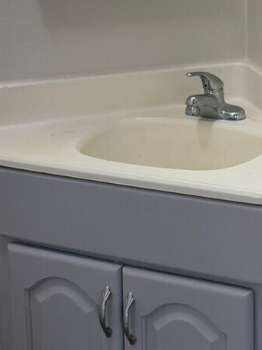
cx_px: 300
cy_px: 30
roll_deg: -0.9
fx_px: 767
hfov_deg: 18.5
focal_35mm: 76
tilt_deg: -10.6
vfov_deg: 24.9
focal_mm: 6.76
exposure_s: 1/215
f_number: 1.78
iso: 160
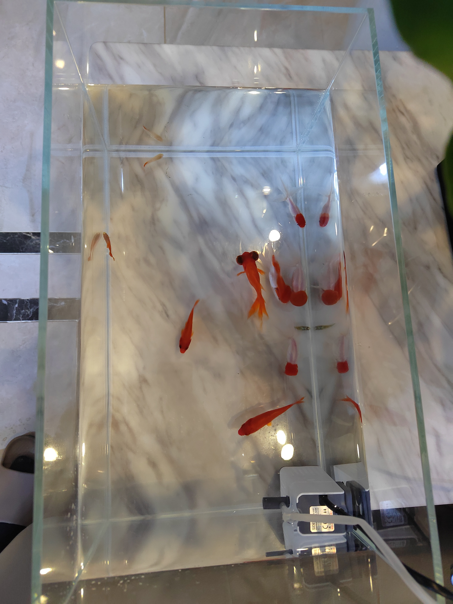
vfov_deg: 73.9
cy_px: 302
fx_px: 401
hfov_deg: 58.9
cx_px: 226
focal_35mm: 23
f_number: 1.9
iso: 3550
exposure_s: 1/50
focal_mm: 5.52
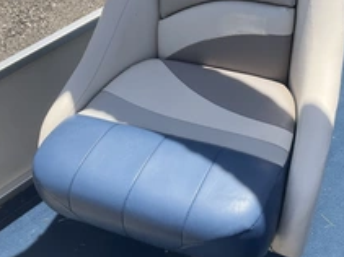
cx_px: 230
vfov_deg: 26.4
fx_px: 546
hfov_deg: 34.6
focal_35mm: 55
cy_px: 86
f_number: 1.8
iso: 25
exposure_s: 1/1144
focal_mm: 3
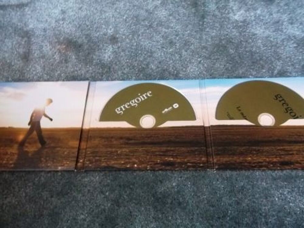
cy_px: 114
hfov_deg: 56.8
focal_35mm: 32
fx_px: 281
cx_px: 152
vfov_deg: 44.2
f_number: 2.9
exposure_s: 1/8
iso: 400
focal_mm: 5.7
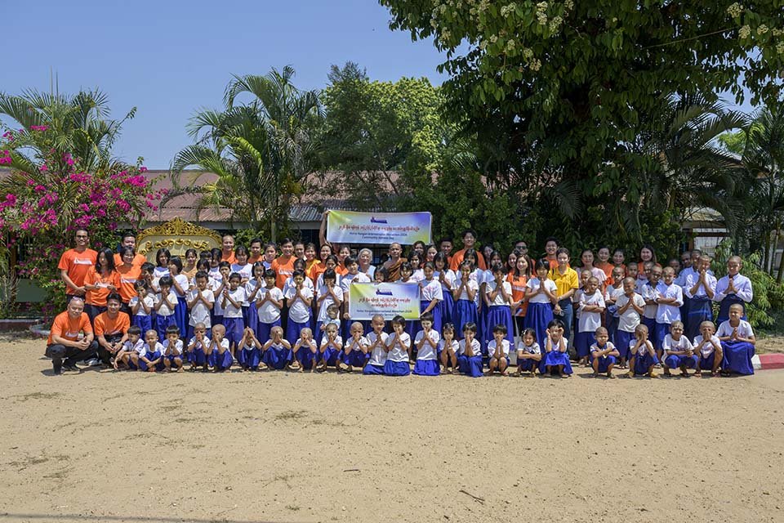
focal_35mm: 30
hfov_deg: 62.8
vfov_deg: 44.3
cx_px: 392
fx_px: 642
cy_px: 262
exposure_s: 1/500
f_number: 8
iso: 200
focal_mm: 29.5
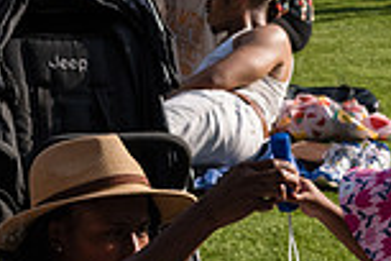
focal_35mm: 210
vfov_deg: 6.5
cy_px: 326
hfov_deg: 9.7
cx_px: 434
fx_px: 2281
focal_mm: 48
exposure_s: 1/2500
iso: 800
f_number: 5
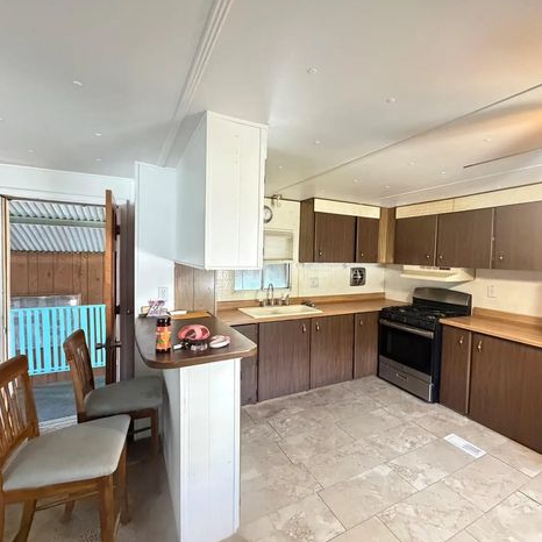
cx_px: 297
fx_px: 301
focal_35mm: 17
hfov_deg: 83.7
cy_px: 269
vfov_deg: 84.0
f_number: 2.2
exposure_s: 1/40
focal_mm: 2.22
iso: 1000
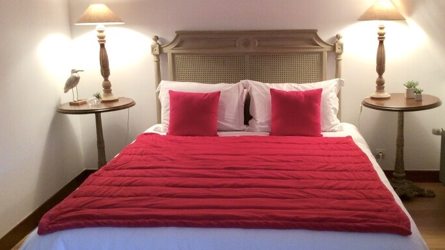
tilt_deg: -13.8
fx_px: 484
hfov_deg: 49.2
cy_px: 128
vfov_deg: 29.0
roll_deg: +1.7
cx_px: 260
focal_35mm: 41
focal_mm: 3.3
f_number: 2.4
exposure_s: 1/25
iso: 50
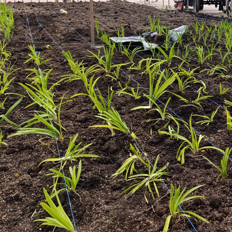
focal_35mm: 40
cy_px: 90
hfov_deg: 38.9
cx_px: 208
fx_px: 303
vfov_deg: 41.6
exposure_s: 1/147
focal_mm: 6.14
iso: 50
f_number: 1.6
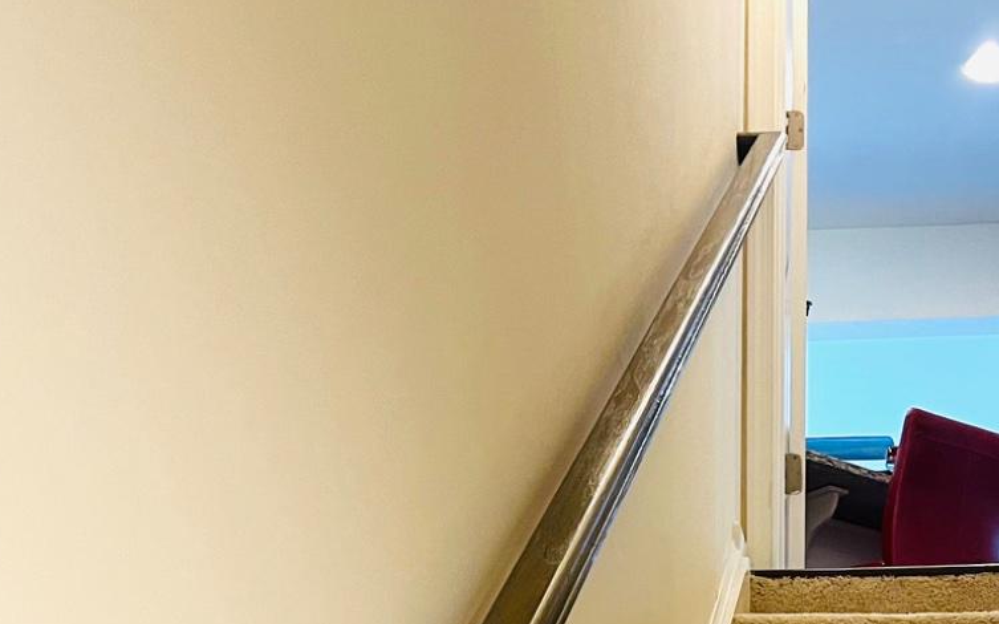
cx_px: 808
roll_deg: -0.2
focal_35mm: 75
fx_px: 2041
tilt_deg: +6.8
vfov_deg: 16.0
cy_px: 909
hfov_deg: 26.9
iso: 160
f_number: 1.5
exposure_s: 1/60
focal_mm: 5.7
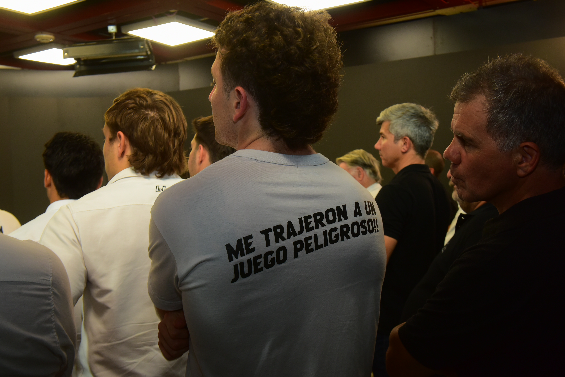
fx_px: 596
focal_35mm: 38
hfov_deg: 50.7
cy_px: 188
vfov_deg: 35.1
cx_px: 282
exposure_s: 1/80
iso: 1600
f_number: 6.3
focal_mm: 38
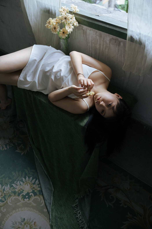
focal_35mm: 31
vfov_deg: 60.3
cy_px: 114
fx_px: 196
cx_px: 76
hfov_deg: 42.3
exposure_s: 1/250
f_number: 2.8
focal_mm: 31
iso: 800
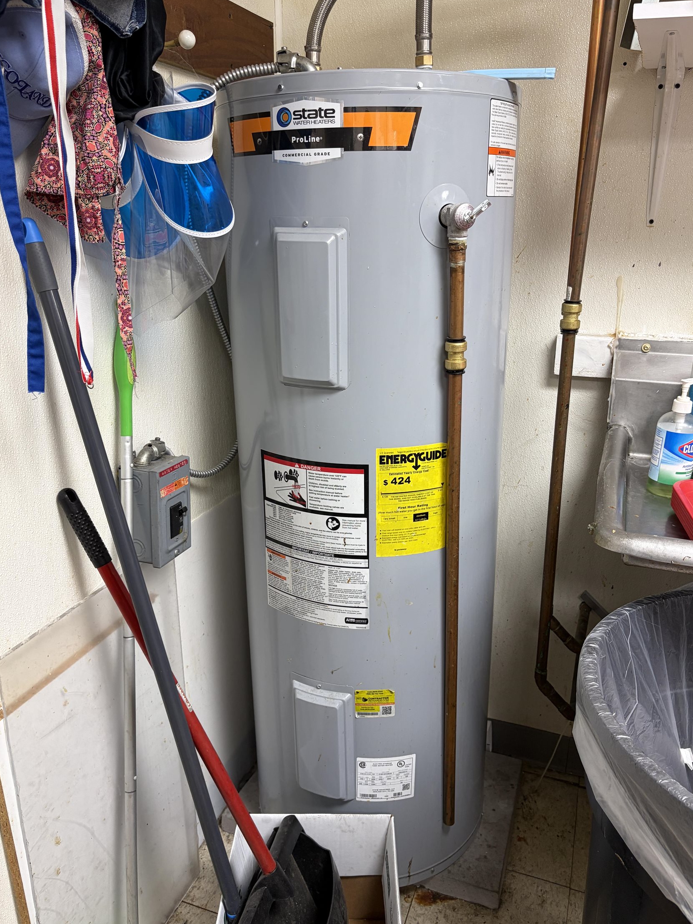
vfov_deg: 65.3
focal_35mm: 27
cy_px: 448
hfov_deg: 51.3
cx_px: 354
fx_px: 721
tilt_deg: -18.2
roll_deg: -0.6
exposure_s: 1/60
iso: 100
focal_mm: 5.96
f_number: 1.6
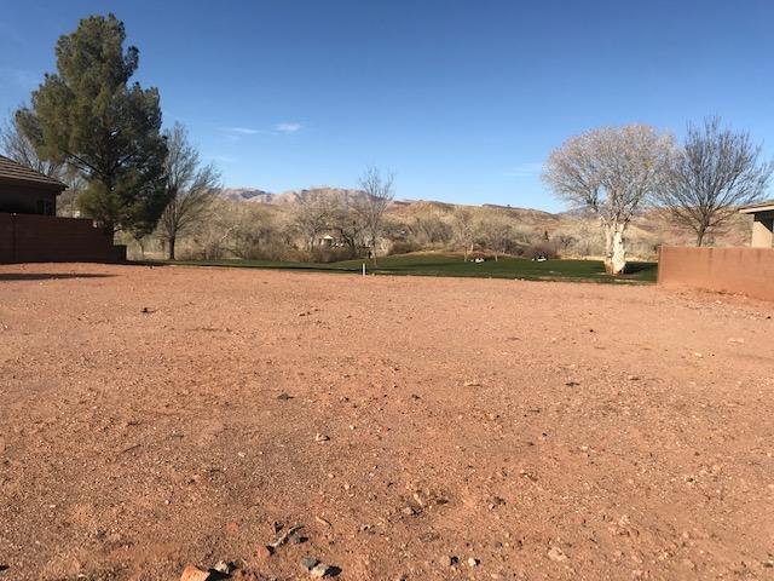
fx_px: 626
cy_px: 290
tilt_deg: -5.4
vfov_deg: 49.7
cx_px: 387
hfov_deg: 63.4
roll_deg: -2.5
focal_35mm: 28
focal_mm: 3.99
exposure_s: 1/2994
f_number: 1.8
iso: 20
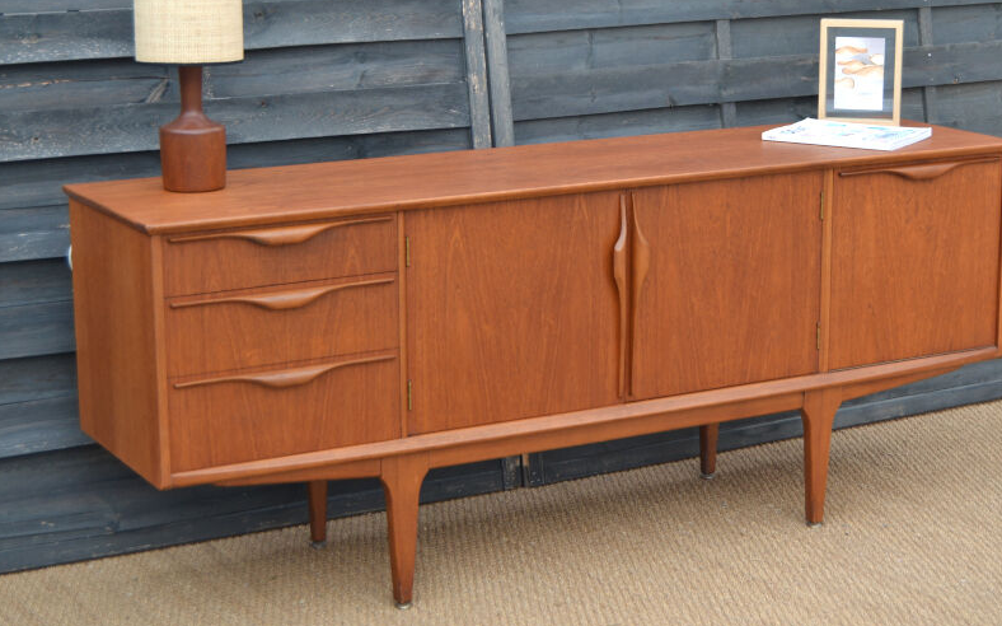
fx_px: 2145
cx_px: 559
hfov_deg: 26.3
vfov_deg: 16.6
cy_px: 272
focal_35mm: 79
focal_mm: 45
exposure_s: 1/125
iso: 250
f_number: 5.6
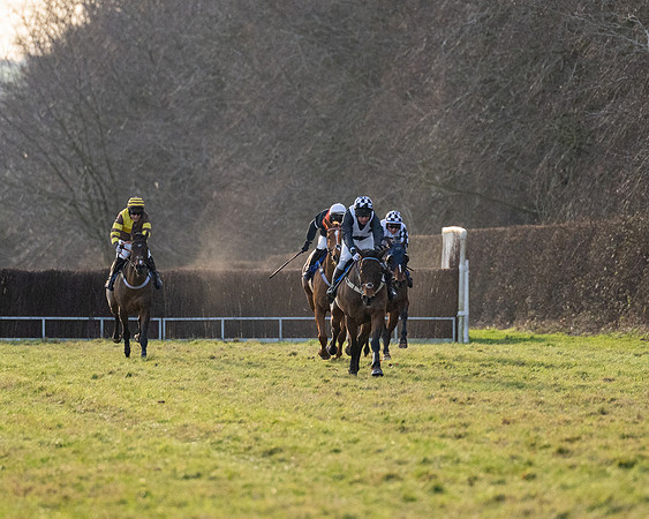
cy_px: 214
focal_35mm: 477
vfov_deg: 3.2
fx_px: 9166
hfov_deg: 4.1
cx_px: 303
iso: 800
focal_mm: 200
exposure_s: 1/6400
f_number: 2.8
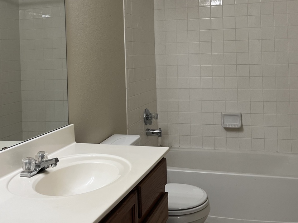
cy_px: 46
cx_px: 145
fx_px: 387
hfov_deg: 42.1
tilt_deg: +3.0
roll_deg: +1.7
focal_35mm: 45
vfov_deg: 31.4
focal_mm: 5.1
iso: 125
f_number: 1.6
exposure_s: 1/120
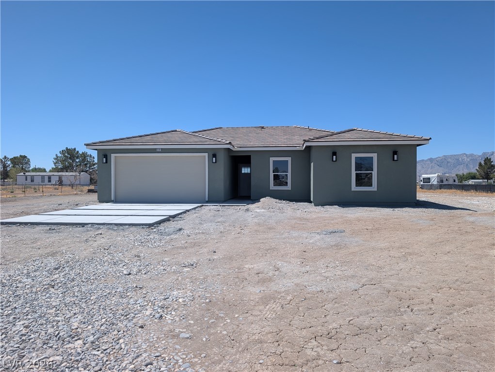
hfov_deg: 71.5
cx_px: 248
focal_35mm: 24
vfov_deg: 56.9
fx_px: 344
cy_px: 186
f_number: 1.68
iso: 20
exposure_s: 1/1672
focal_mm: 6.9
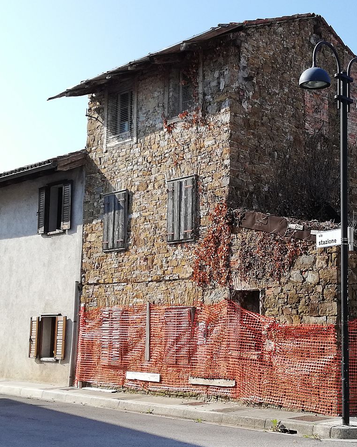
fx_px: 713
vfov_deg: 34.7
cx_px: 278
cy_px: 223
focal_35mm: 54
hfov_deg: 27.6
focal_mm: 3.81
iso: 50
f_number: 2.2
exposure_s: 1/618
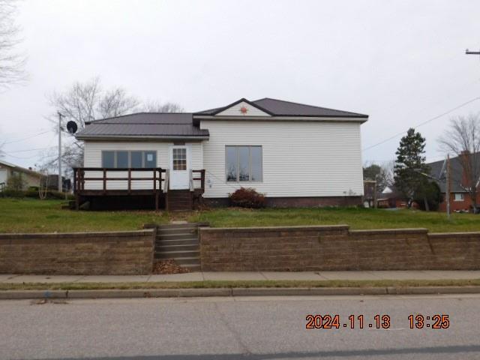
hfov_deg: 60.0
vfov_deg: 46.8
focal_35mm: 30
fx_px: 416
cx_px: 240
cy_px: 180
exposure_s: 1/800
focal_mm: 5.3
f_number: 3.2
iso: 125
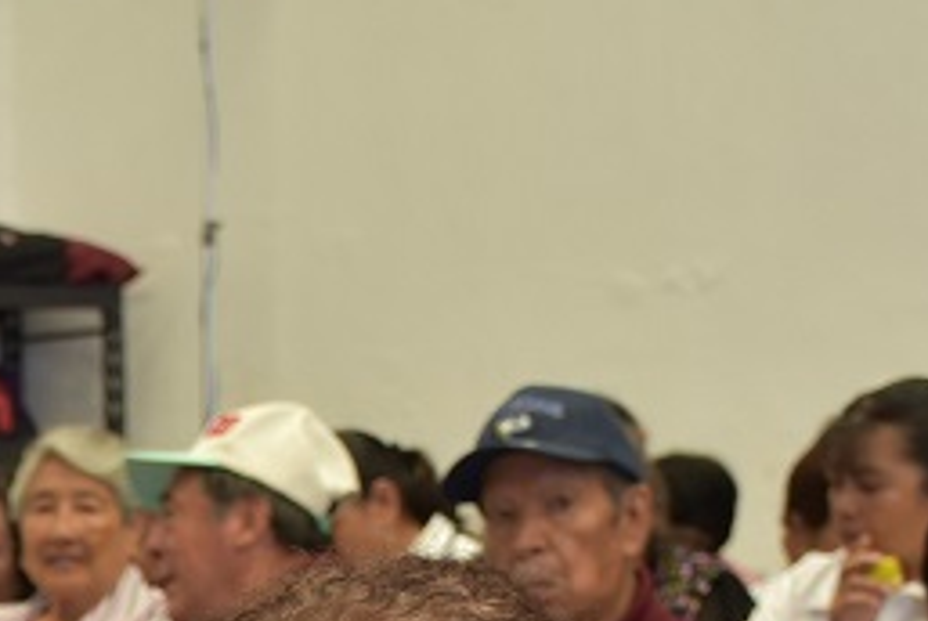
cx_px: -199
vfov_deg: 9.3
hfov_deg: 14.0
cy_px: 1052
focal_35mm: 142
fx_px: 3658
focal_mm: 27
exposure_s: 1/125
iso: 250
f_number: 4
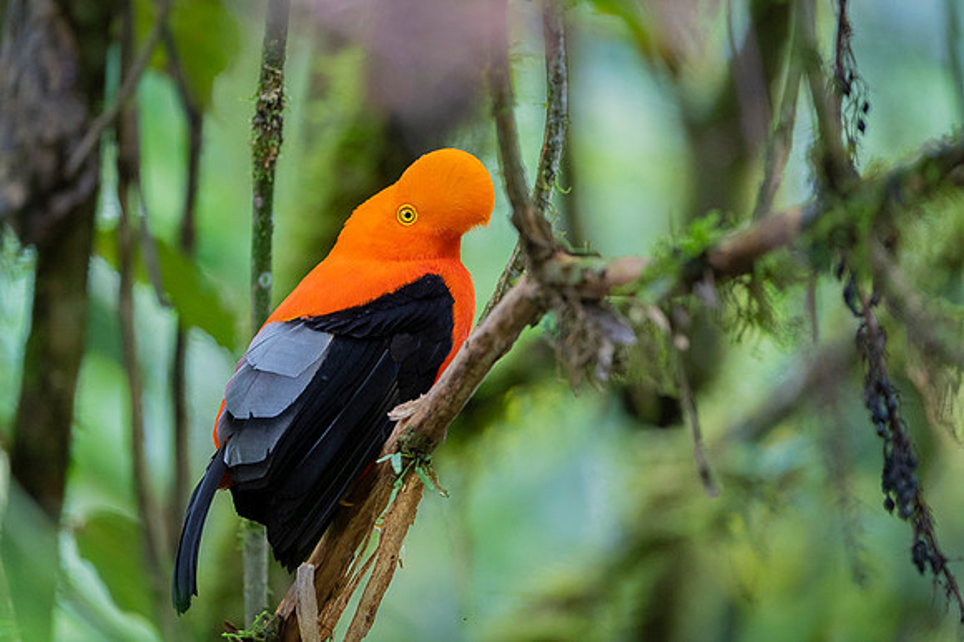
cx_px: 443
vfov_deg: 2.5
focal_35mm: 541
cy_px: 295
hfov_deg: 3.8
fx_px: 14468
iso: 2500
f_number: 4
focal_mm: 500
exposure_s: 1/800
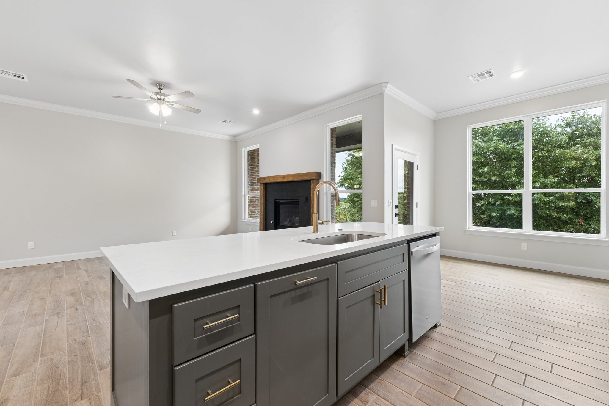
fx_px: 254
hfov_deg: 100.4
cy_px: 203
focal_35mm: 15
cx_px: 304
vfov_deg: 77.3
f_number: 9
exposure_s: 1/25
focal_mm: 10
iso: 200
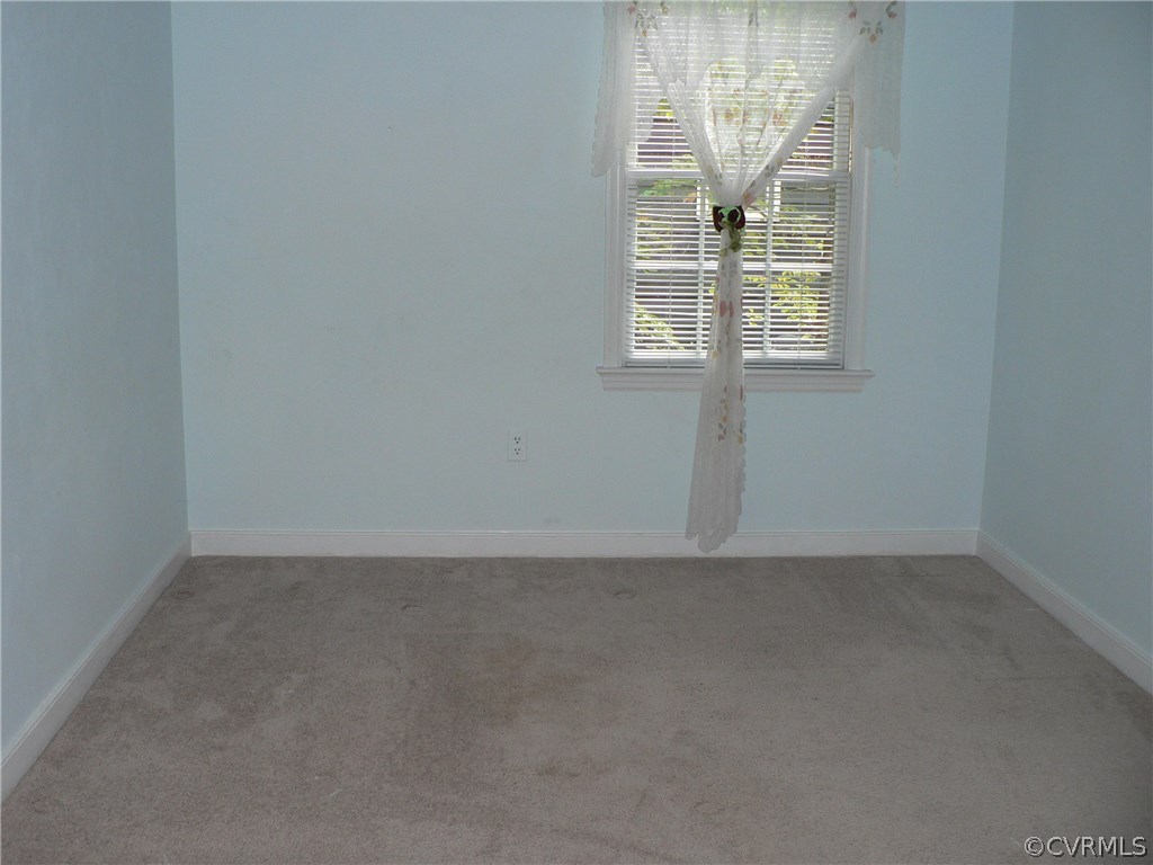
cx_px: 576
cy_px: 432
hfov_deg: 51.4
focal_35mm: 36
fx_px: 1199
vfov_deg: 39.7
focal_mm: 6
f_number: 2.8
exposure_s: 1/60
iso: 100
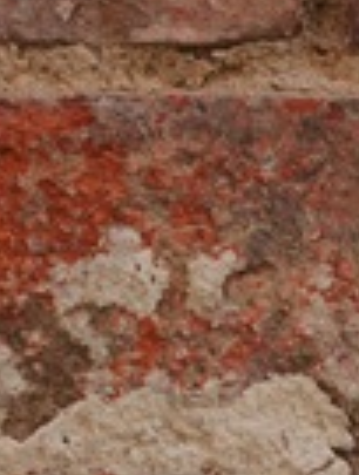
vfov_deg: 5.4
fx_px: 4927
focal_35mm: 358
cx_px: 137
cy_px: -338
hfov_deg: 4.2
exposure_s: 1/320
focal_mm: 48
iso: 125
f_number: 5
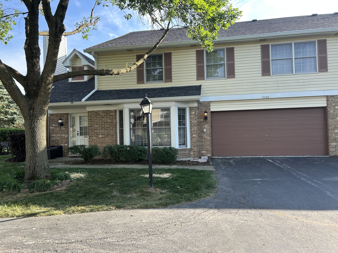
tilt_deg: +1.6
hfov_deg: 67.3
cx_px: 169
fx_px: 254
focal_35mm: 26
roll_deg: +1.7
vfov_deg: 53.1
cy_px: 126
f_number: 1.5
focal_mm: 5.7
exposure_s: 1/646
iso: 50
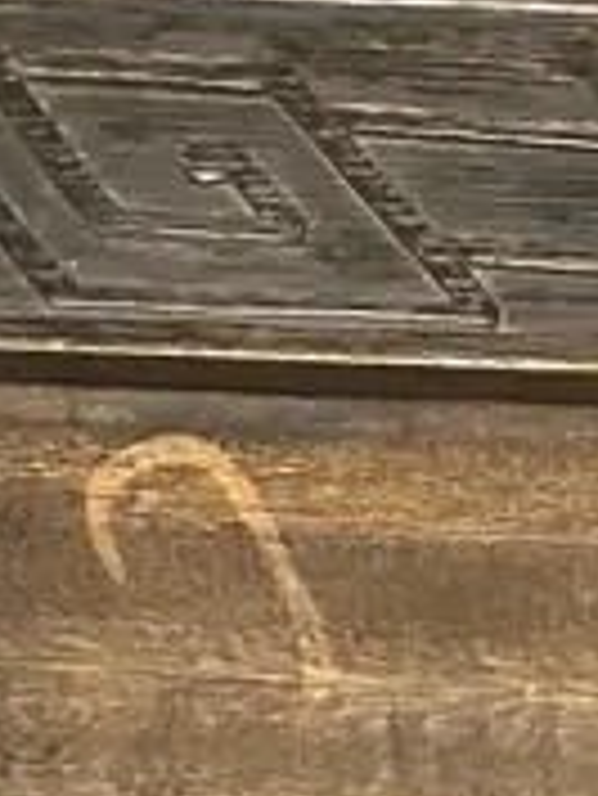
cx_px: 1322
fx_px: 3727
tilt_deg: -77.8
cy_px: 2132
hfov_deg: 8.5
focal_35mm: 162
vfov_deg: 10.0
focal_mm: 3.99
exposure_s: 1/60
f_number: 1.8
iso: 250
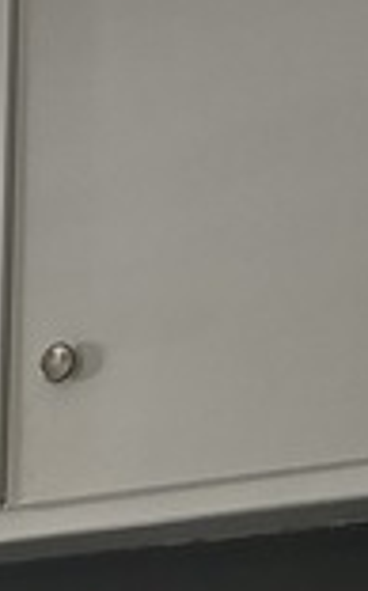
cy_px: 1248
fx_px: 1756
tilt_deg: -13.3
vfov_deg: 14.9
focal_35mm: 109
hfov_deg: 10.7
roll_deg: +0.6
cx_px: -421
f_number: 1.78
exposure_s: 1/60
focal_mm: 6.86
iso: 500
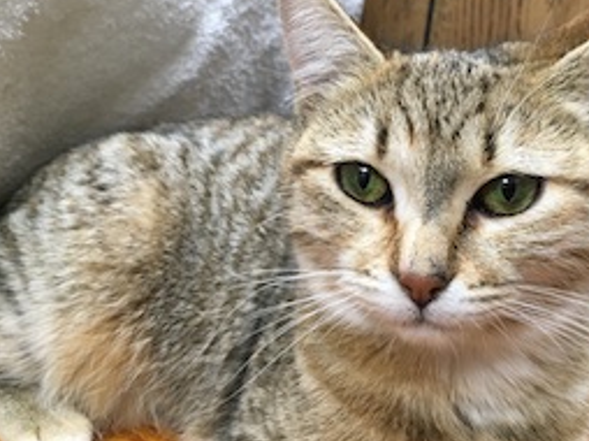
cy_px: 159
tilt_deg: -13.5
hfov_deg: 46.8
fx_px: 680
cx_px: 325
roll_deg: -7.0
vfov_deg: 35.7
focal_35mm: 40
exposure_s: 1/30
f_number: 2.2
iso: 125
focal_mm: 4.15
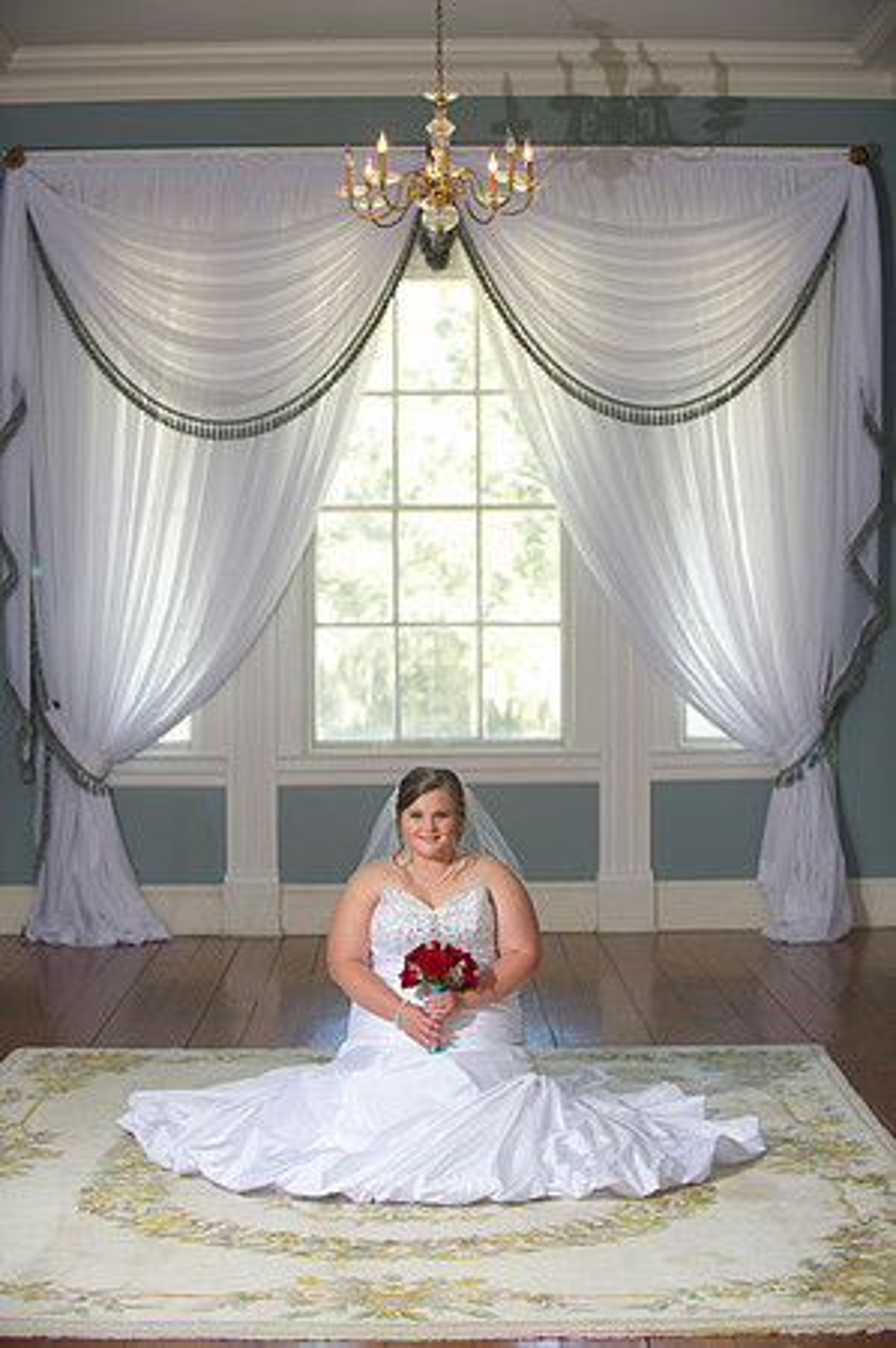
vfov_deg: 28.9
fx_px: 2619
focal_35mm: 70
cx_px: 448
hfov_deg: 19.4
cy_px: 674
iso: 400
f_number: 3.2
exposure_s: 1/80
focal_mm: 70
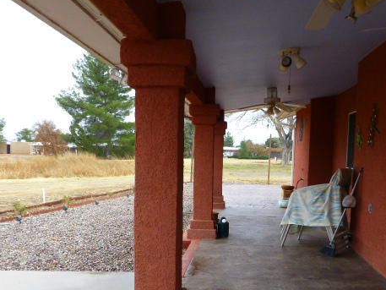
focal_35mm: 35
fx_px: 390
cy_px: 183
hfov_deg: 52.0
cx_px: 243
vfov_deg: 40.4
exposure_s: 1/250
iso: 320
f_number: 3.3
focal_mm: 4.3
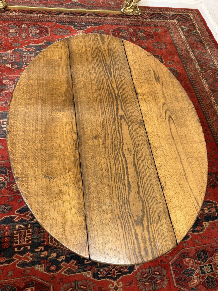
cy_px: 147
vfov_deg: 69.4
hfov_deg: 54.9
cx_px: 112
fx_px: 210
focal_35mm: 25
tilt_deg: -60.0
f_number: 1.78
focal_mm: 6.76
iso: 200
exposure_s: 1/50
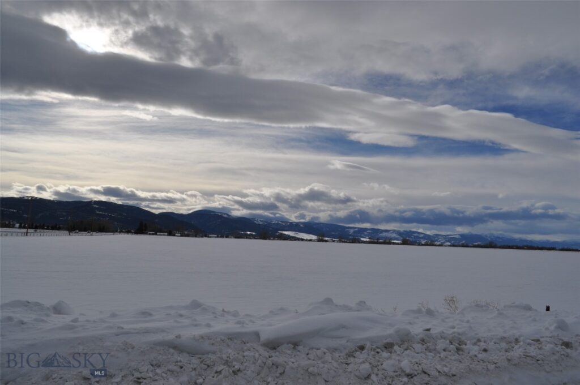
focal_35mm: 27
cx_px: 290
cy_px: 192
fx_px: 434
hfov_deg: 67.4
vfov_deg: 47.8
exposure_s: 1/800
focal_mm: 18
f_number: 14
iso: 200
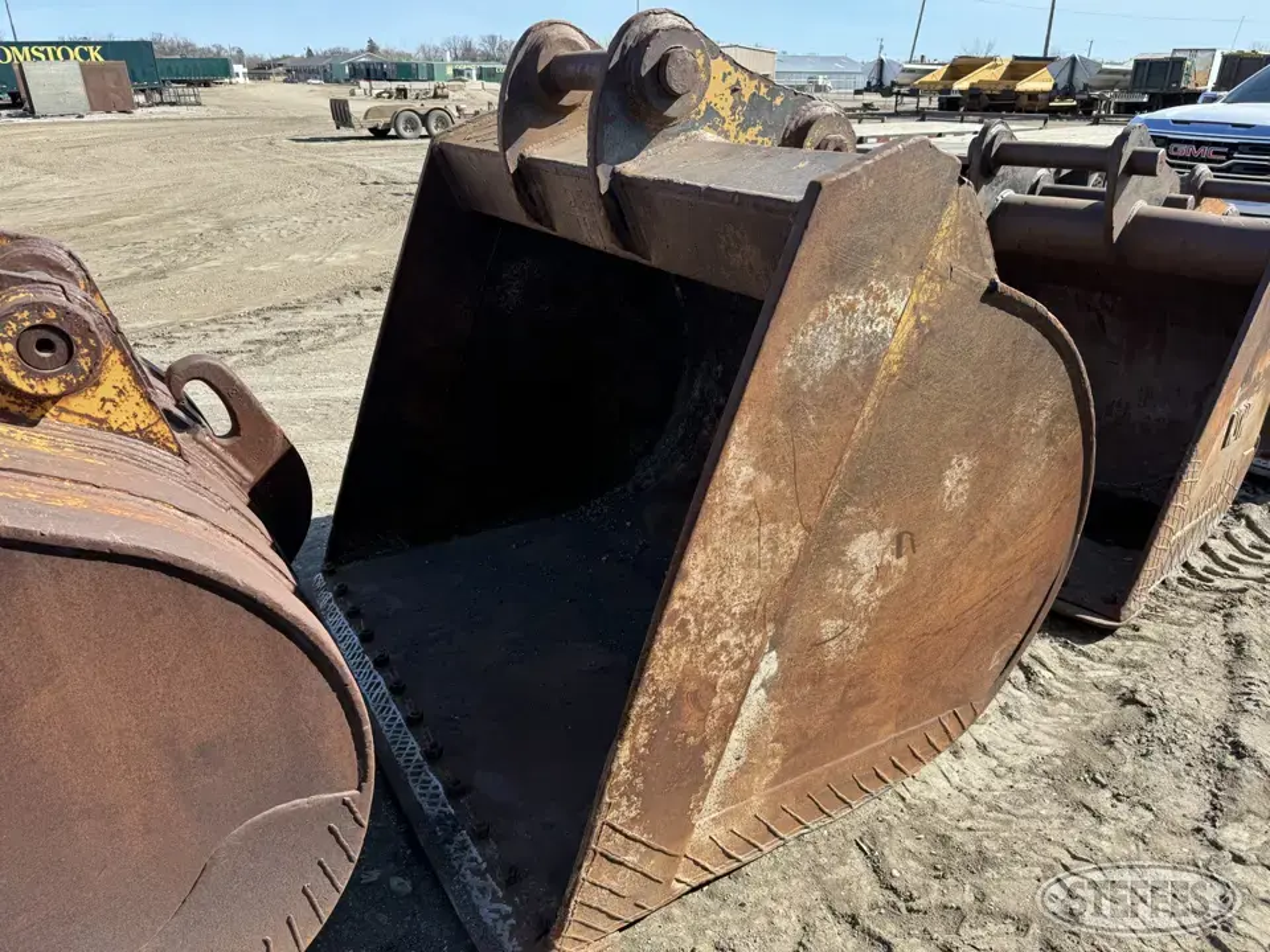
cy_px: 476
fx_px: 881
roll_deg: -0.5
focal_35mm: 24
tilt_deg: -21.5
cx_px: 635
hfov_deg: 71.6
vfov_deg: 56.8
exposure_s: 1/1721
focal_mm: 6.86
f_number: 1.78
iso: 80
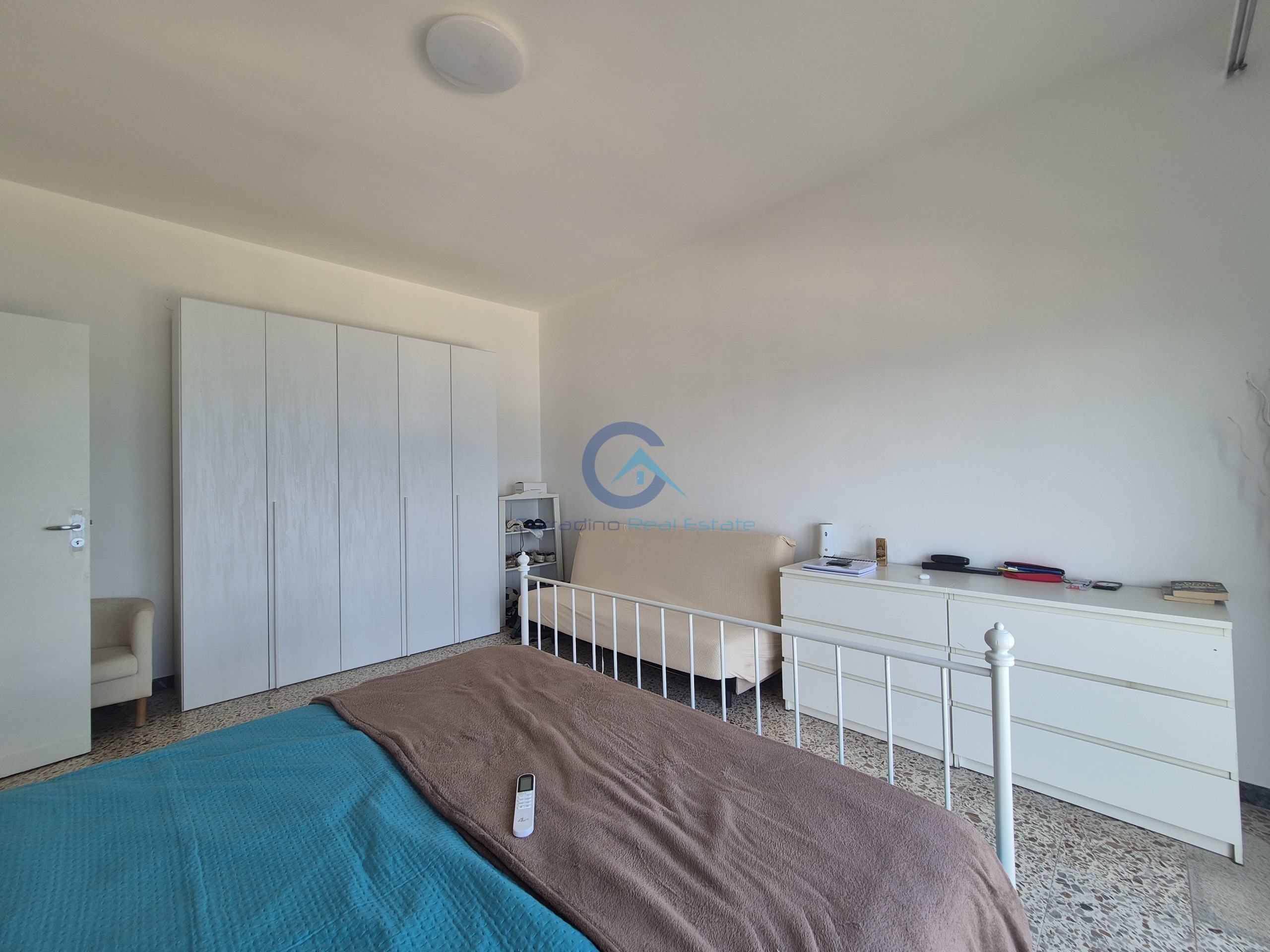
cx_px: 635
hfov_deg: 106.2
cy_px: 476
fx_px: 477
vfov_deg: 89.9
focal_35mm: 13
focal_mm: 2.2
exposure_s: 1/100
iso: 50
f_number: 2.2
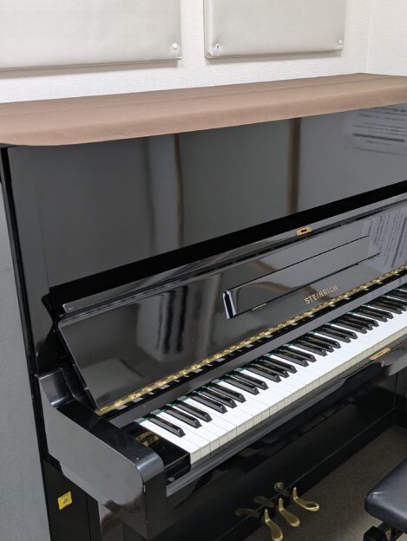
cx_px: 264
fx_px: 642
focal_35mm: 41
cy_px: 307
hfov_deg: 34.9
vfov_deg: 45.6
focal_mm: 5.43
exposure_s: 1/60
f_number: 1.89
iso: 99
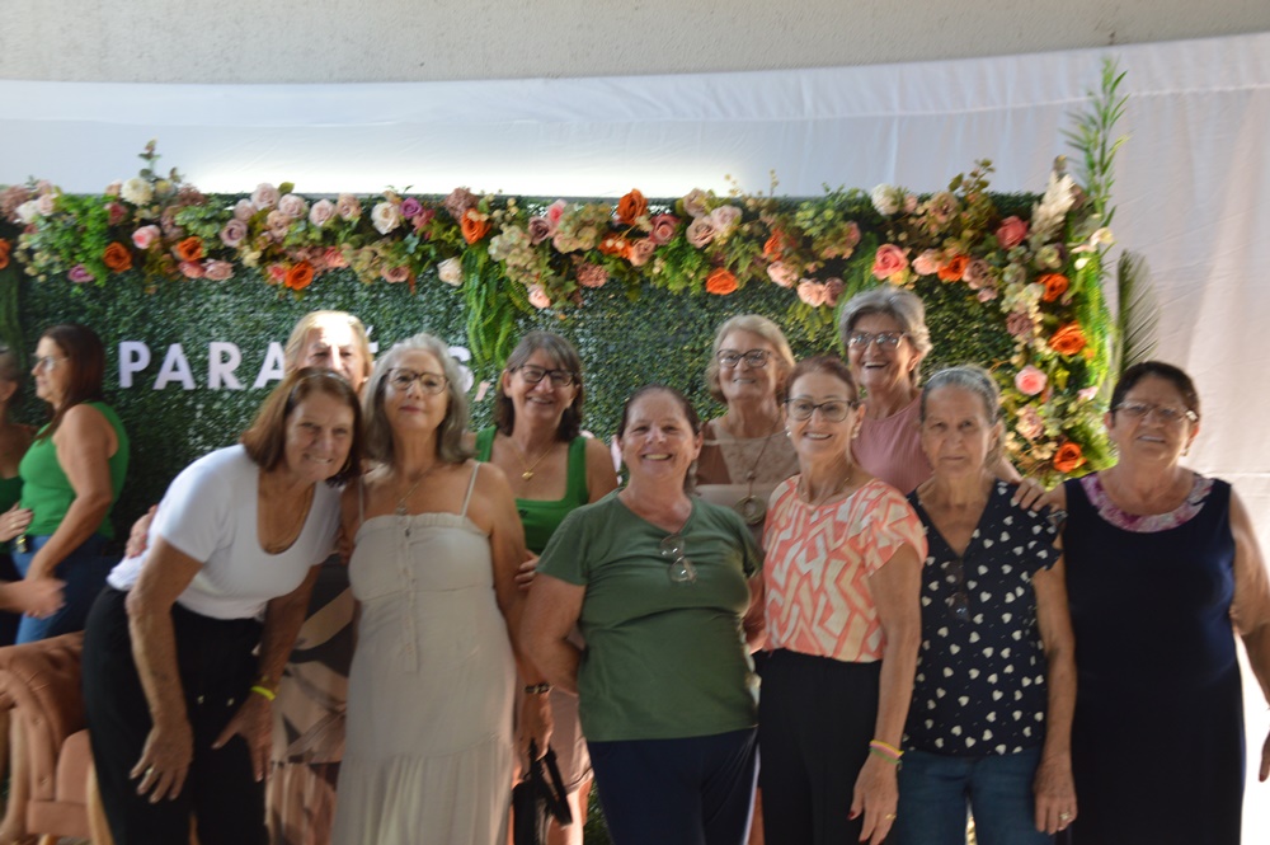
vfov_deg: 28.0
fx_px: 1692
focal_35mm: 48
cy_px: 422
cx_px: 635
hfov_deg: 41.1
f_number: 4.2
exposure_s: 1/40
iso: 400
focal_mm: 32
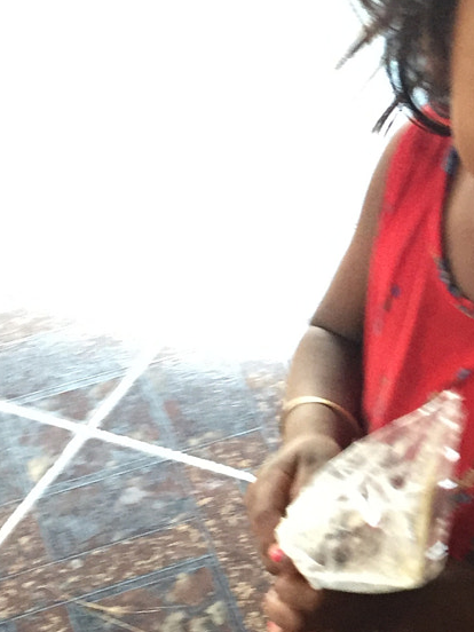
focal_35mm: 84
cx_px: 608
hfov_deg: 16.6
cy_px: 456
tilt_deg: -49.0
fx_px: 1534
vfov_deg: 23.1
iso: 200
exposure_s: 1/33
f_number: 2.2
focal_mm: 4.15
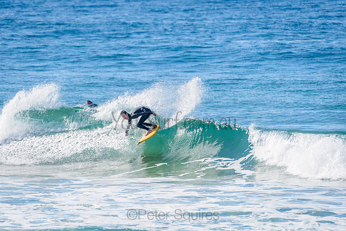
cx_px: 151
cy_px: 113
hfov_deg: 3.4
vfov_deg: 2.2
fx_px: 5895
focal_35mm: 613
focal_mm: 500
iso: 640
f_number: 5.6
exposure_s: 1/8000
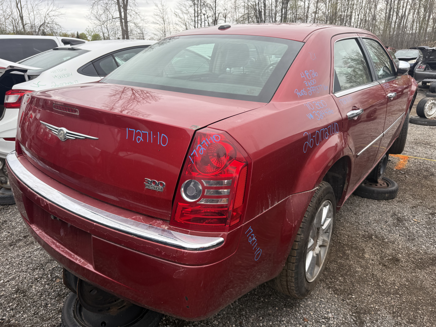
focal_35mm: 24
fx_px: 302
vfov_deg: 56.8
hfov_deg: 71.6
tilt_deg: -18.8
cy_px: 164
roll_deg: -0.3
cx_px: 218
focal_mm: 6.76
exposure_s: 1/750
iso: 80
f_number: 1.78
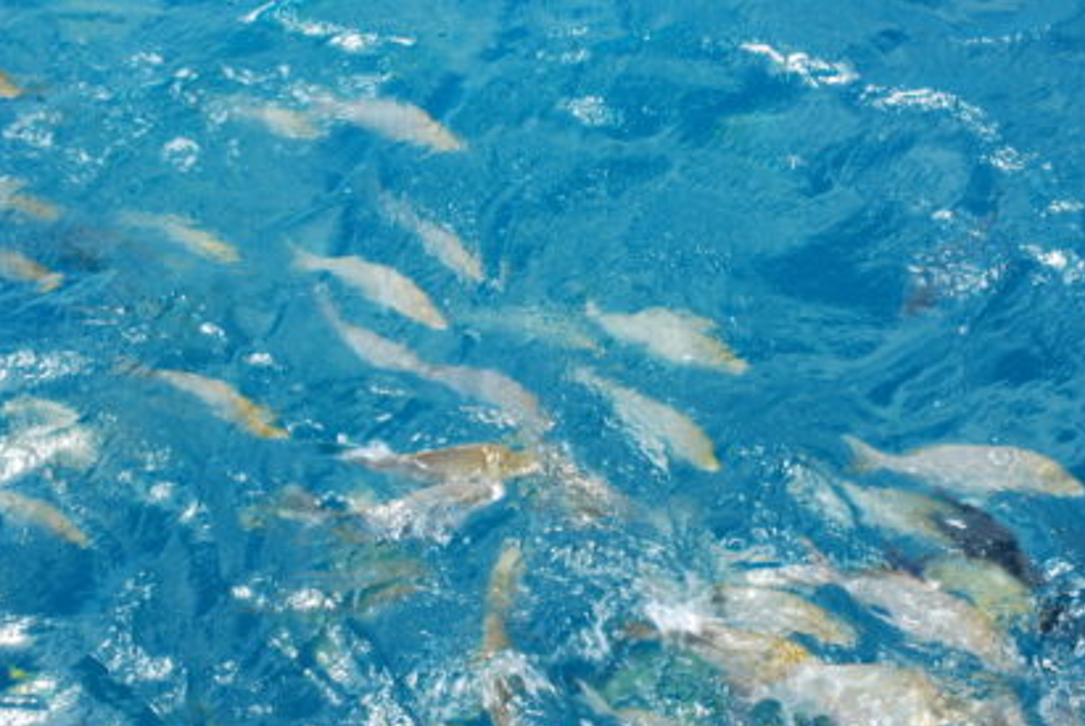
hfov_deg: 35.2
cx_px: 528
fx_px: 1708
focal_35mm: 57
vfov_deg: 24.0
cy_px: 400
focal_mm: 31
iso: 500
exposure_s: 1/50
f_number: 22
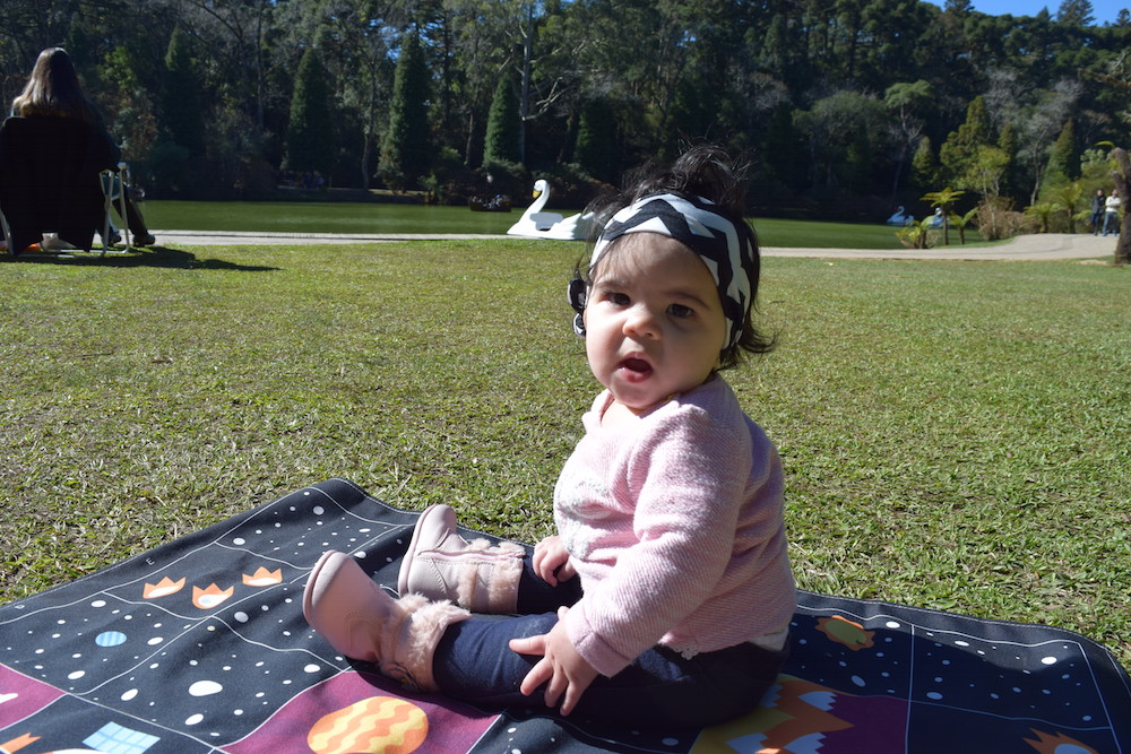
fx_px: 848
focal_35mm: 27
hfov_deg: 67.4
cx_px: 566
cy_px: 377
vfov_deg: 47.9
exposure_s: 1/400
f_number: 10
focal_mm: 18
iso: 200
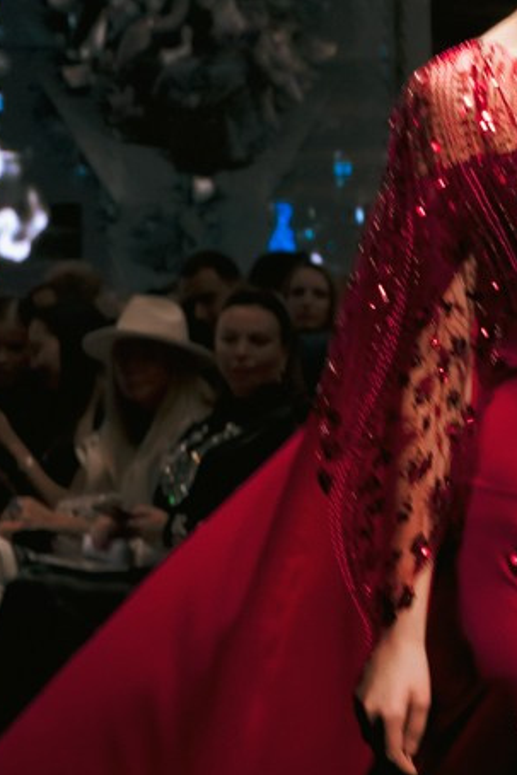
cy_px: 531
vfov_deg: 12.1
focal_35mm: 169
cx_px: 631
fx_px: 3637
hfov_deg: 8.0
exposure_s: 1/125
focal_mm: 40
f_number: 5
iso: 2000
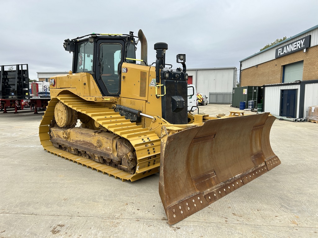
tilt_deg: -5.0
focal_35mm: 26
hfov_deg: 67.3
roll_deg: -0.4
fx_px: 239
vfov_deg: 53.1
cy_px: 119
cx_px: 159
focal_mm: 5.7
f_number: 1.5
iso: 50
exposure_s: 1/991
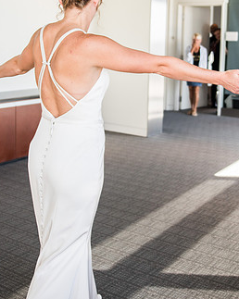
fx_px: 434
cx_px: 139
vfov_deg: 37.3
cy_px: 83
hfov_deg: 30.8
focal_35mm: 49
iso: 200
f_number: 2.8
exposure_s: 1/250
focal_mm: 24
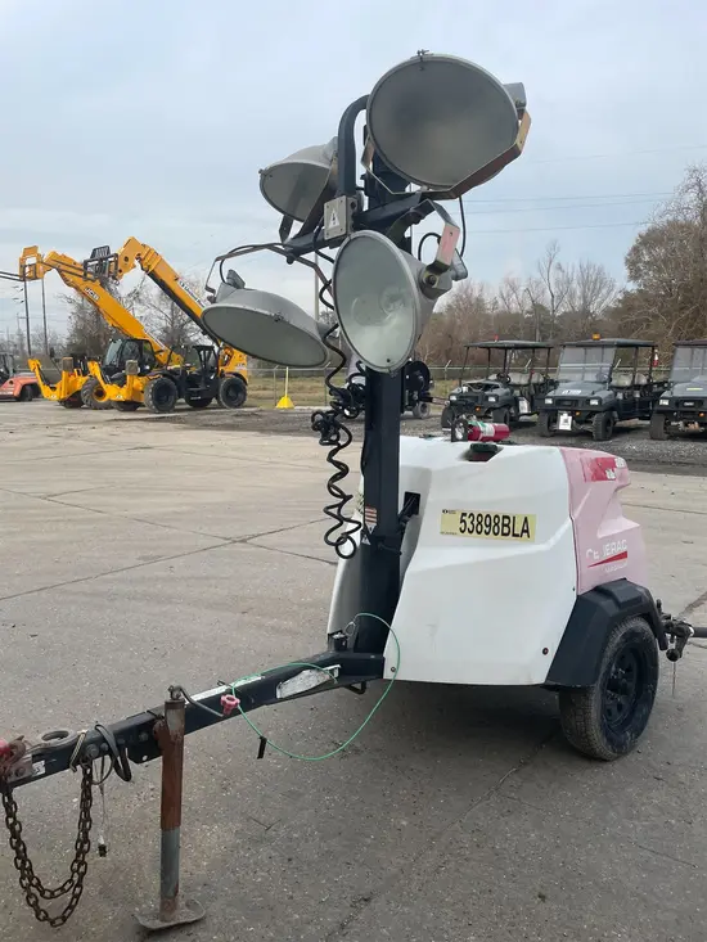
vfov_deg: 67.3
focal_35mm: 26
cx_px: 354
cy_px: 471
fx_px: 708
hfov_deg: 53.1
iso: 32
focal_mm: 4.2
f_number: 1.6
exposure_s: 1/1642
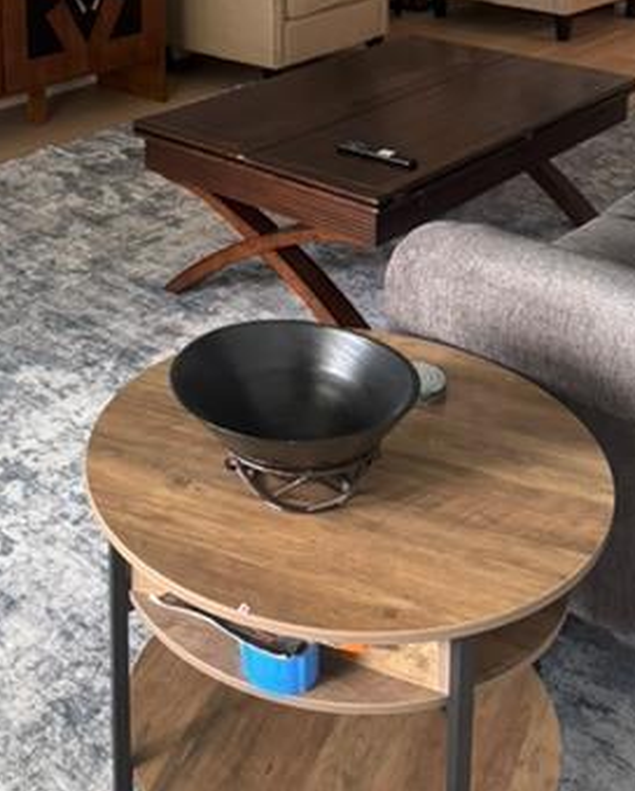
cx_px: 203
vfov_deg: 32.1
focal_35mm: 53
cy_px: -28
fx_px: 1243
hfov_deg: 28.4
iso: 500
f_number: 1.78
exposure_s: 1/60
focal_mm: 6.76
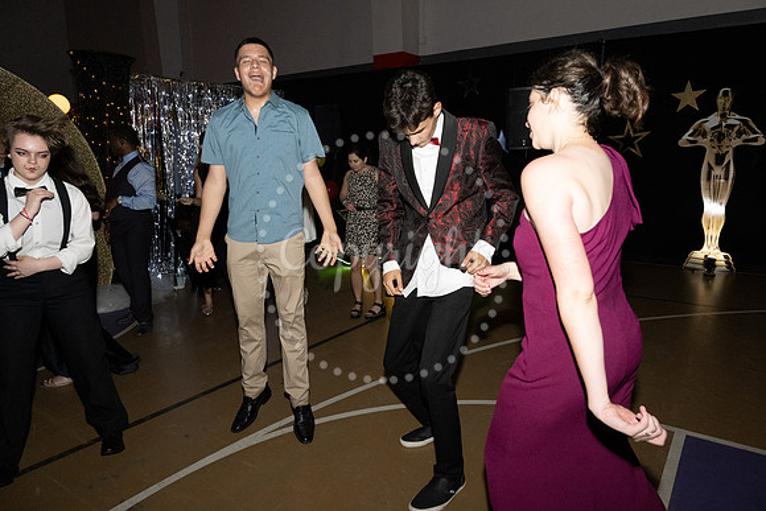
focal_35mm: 24
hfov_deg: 73.7
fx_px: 511
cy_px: 256
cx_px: 383
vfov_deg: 53.2
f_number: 5.6
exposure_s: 1/125
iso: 6400
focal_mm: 24
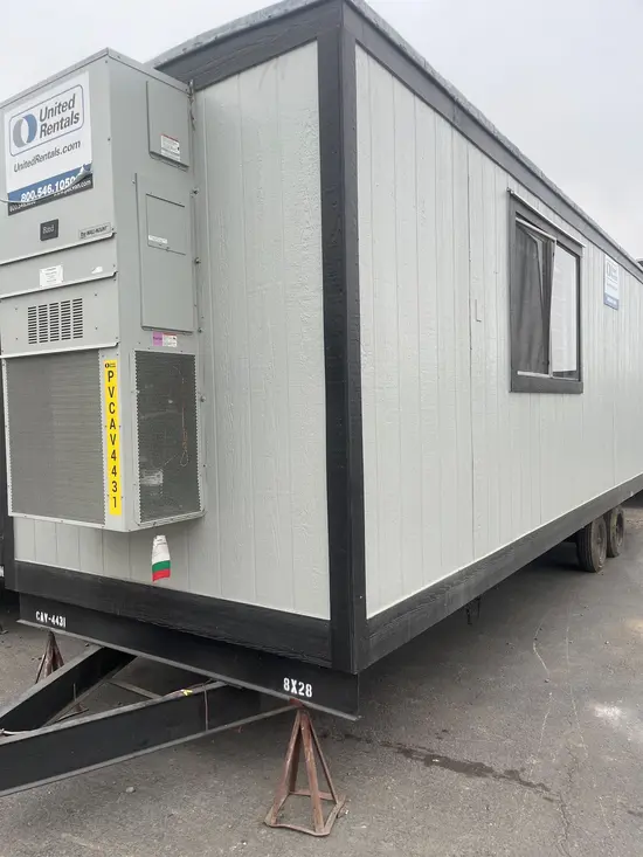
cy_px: 428
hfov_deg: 53.1
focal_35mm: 26
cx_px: 322
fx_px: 644
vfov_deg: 67.3
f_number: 1.6
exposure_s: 1/121
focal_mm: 5.1
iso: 50
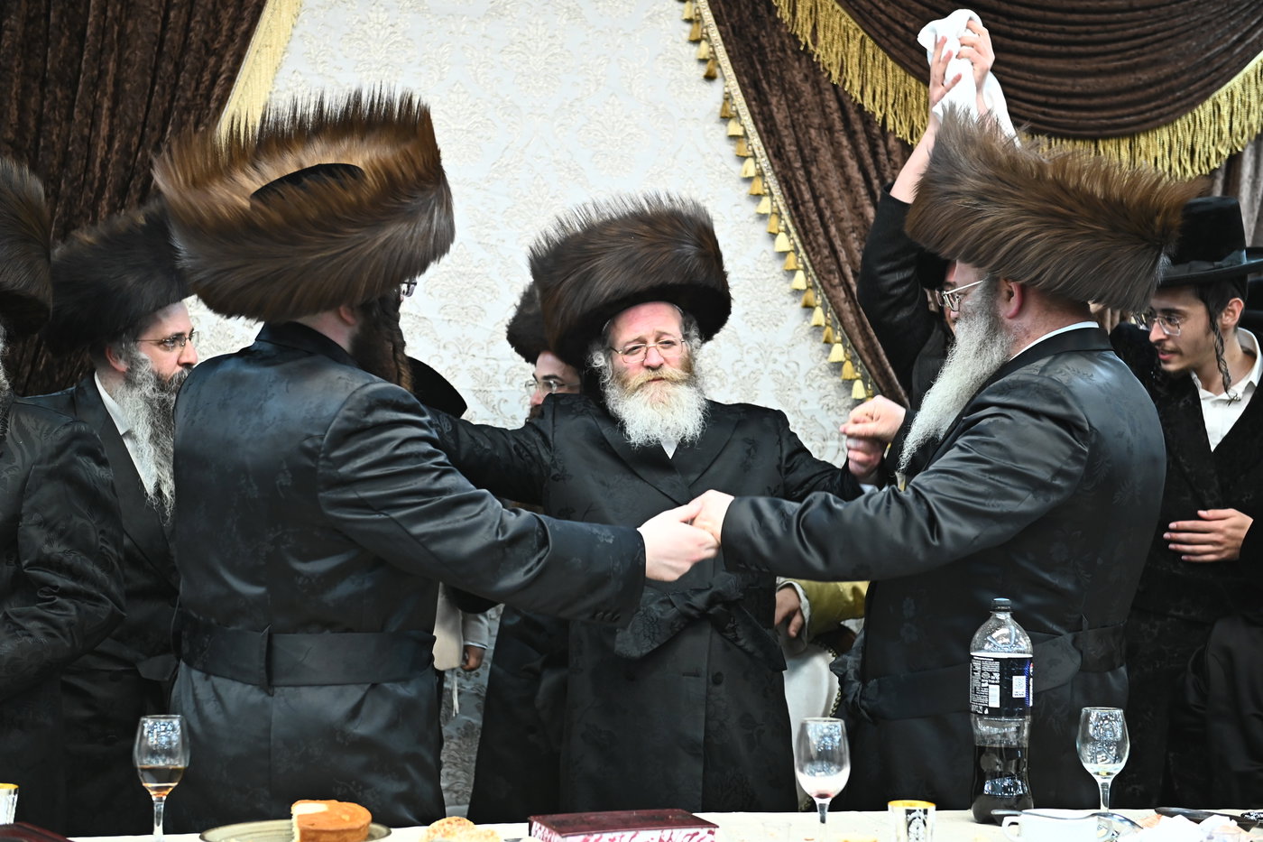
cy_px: 421
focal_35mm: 60
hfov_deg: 33.4
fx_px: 2105
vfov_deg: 22.6
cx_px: 632
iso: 2000
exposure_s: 1/200
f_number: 3.5
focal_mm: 60
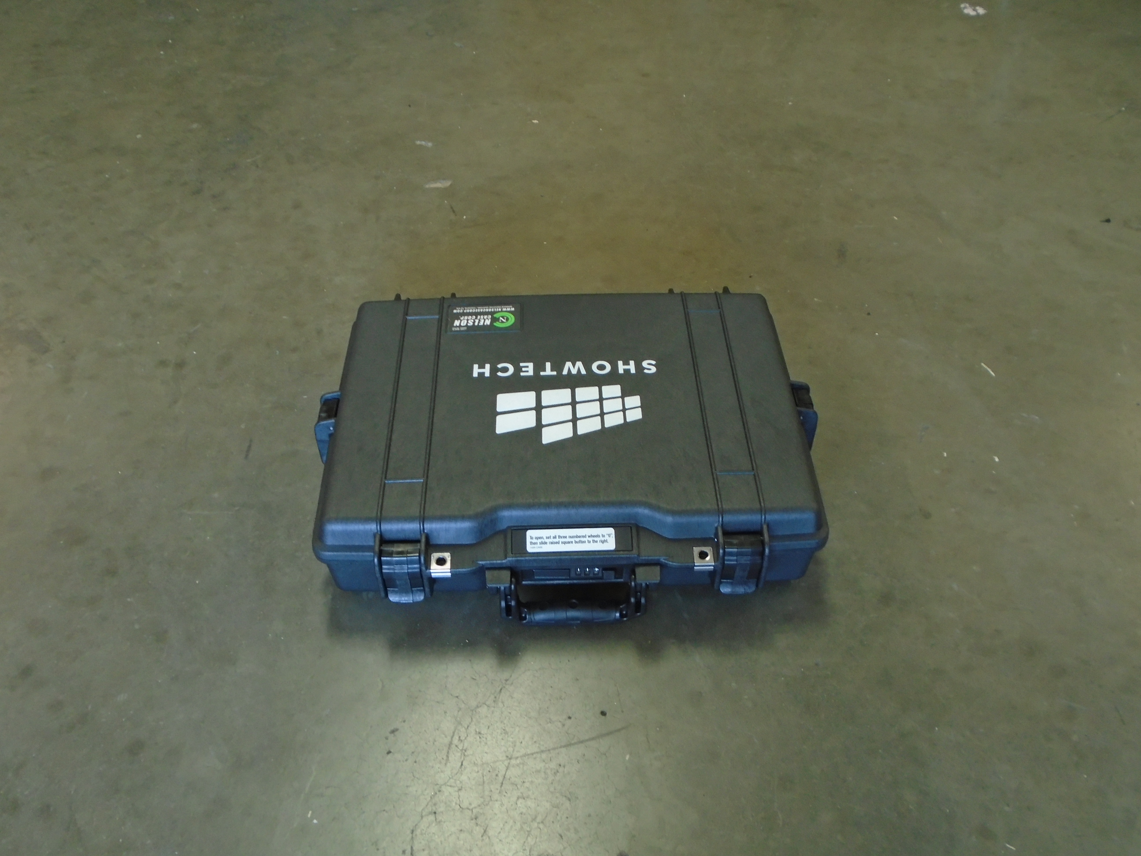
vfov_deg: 45.4
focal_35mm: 31
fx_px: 1022
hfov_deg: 58.4
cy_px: 428
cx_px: 570
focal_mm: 5.5
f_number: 3.5
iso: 200
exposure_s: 1/30
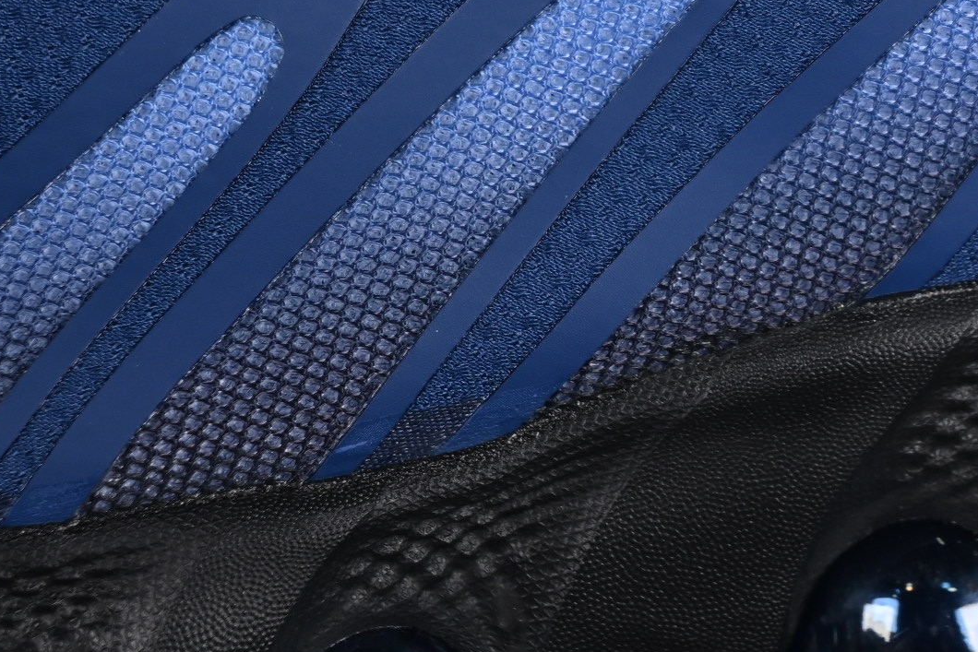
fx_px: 5352
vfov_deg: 6.9
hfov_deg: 10.4
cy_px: -32
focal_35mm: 197
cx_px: 962
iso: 160
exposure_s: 1/50
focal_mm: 50
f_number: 6.3
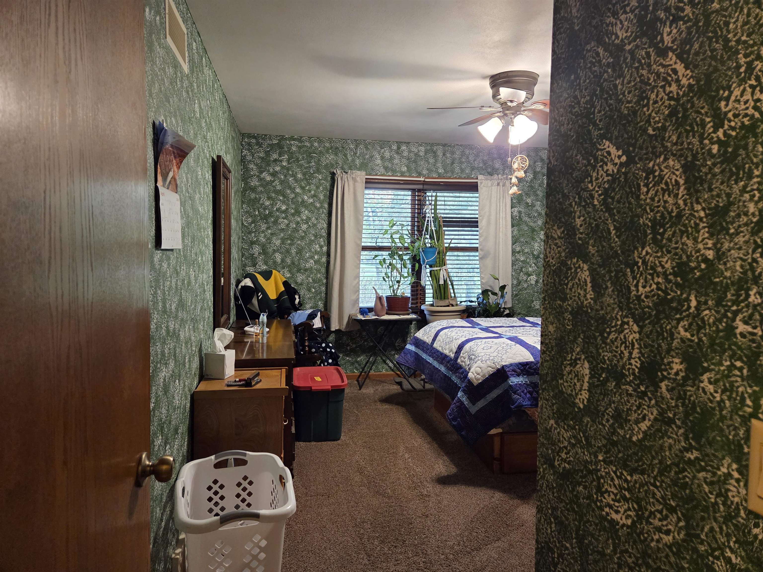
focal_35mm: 23
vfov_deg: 58.9
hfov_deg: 73.9
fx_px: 507
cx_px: 382
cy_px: 286
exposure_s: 1/120
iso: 800
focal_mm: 5.4
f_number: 1.8
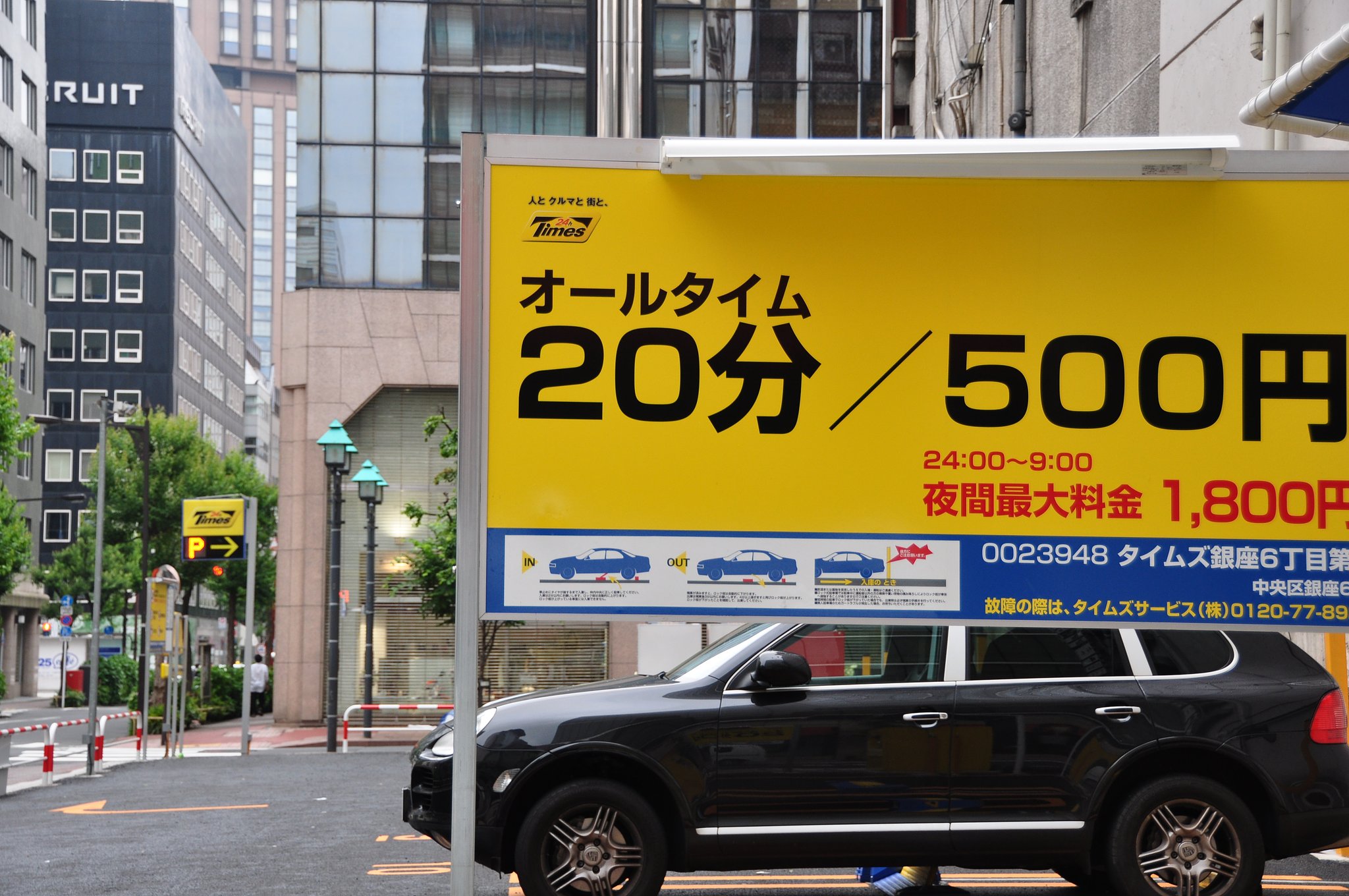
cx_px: 674
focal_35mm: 69
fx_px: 2582
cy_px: 448
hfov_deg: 29.3
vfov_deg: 19.7
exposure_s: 1/50
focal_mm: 46
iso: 320
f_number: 4.5
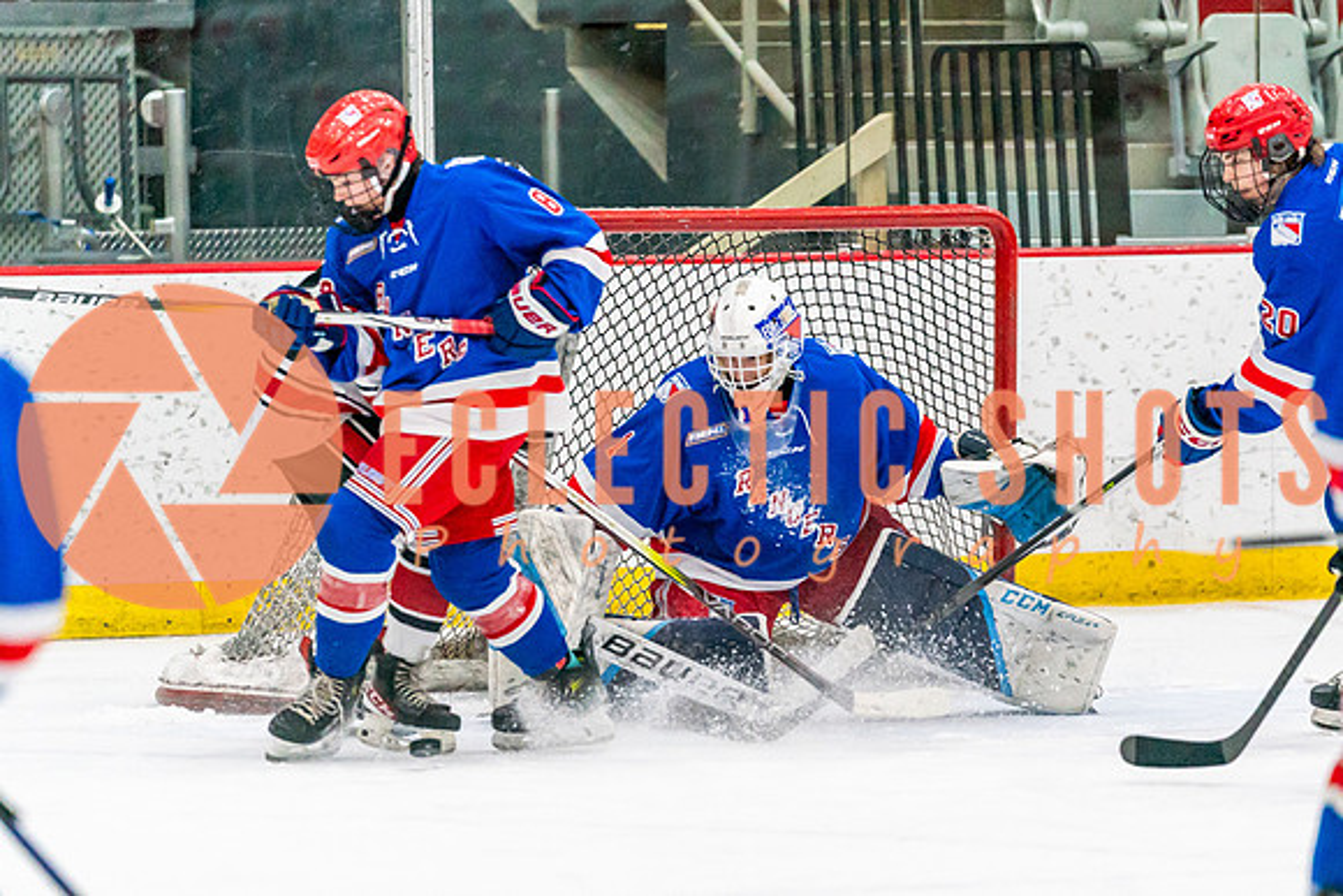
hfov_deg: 6.6
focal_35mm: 312
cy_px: 542
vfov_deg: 4.4
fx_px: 11652
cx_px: 796
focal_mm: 200
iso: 3200
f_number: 2.8
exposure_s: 1/1250
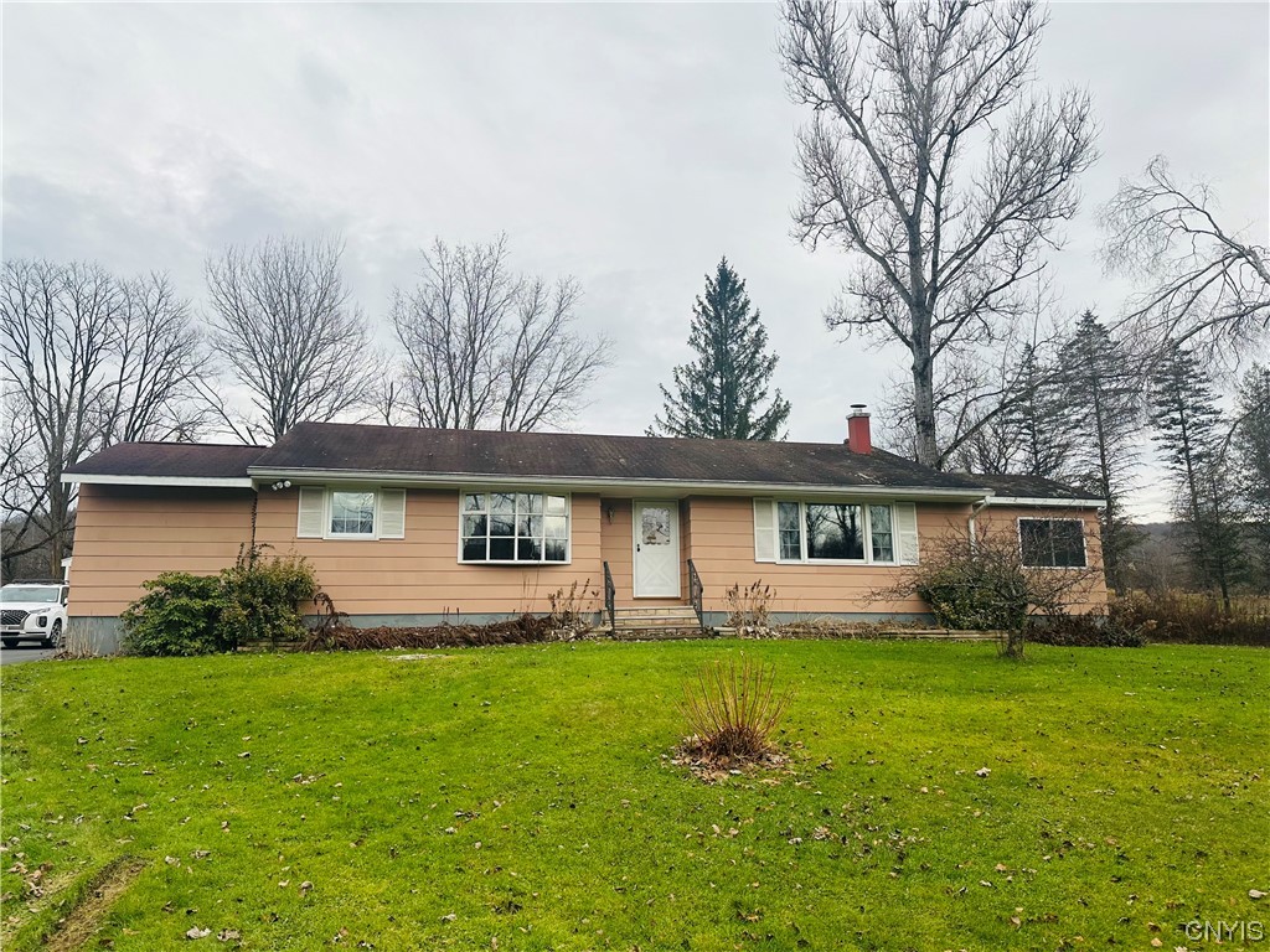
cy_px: 476
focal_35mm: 24
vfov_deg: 56.8
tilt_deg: +10.4
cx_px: 635
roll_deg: +0.8
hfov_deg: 71.6
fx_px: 881
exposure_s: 1/704
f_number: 1.78
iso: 80
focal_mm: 6.86
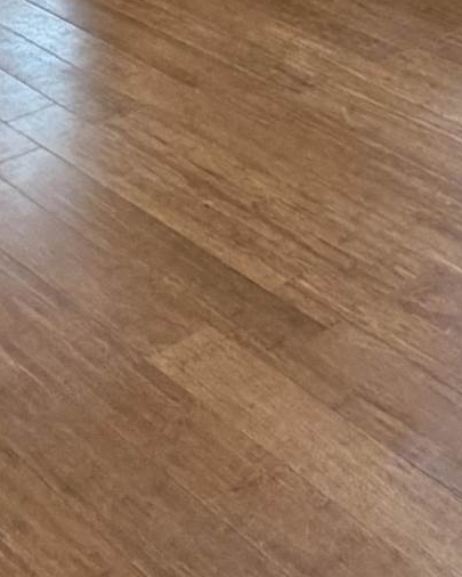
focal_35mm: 83
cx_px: 521
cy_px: -326
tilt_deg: -8.8
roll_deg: +0.0
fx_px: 1418
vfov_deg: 19.5
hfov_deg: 17.8
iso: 200
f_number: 2.2
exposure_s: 1/62
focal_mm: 2.22
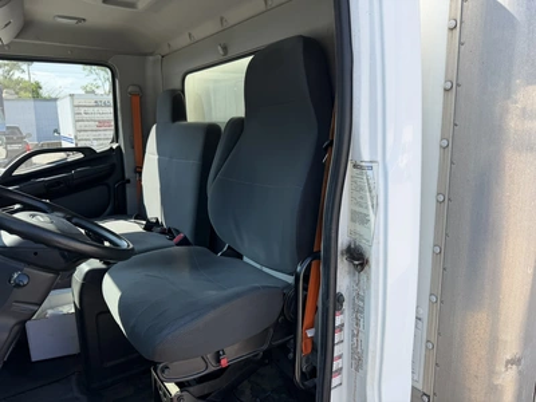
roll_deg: +0.6
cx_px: 268
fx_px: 372
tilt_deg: -12.6
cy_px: 201
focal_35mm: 24
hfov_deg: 71.6
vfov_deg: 56.8
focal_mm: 6.76
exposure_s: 1/1174
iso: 80
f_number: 1.78
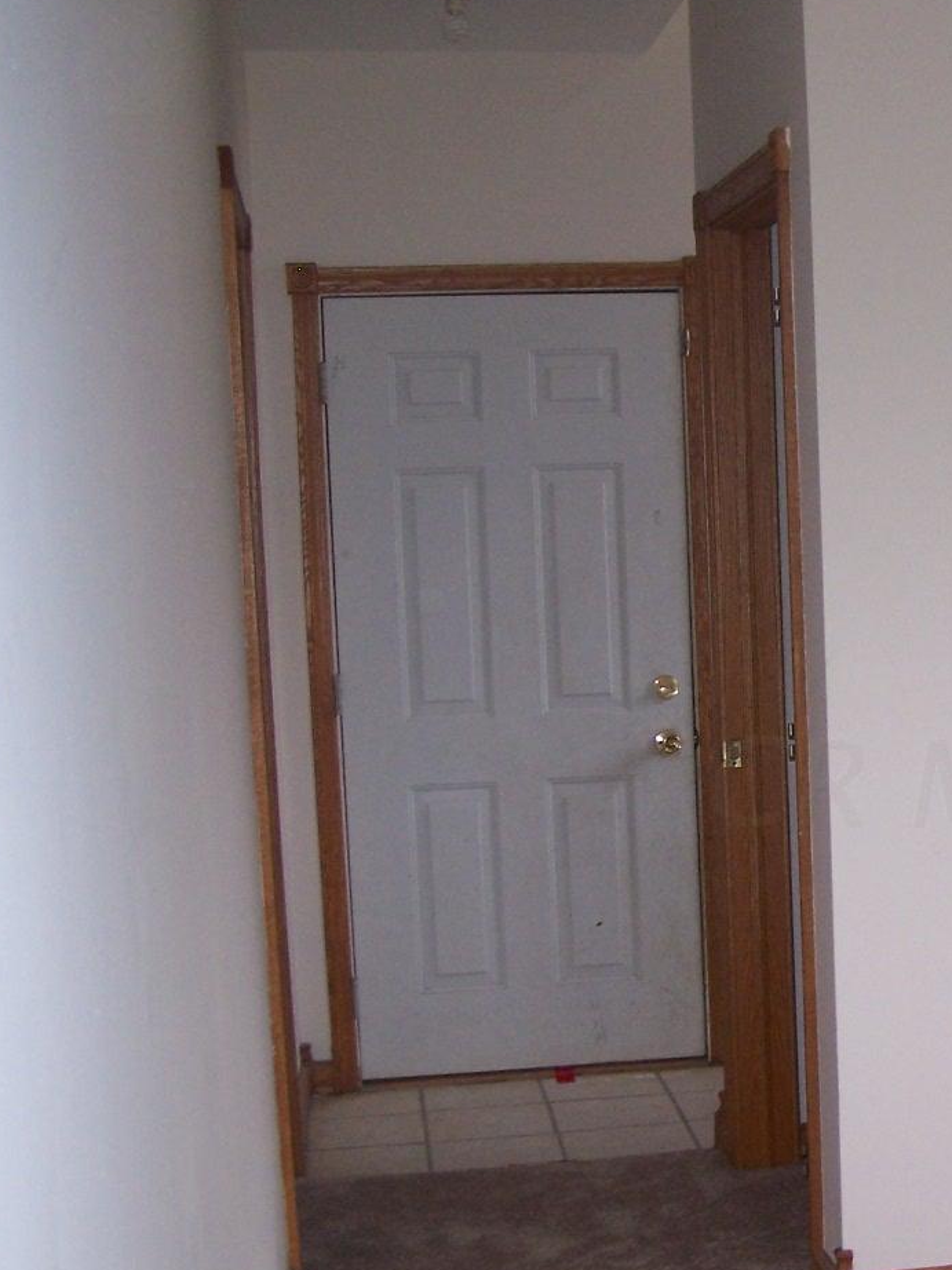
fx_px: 2348
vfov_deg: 30.2
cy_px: 781
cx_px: 924
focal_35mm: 64
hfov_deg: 22.2
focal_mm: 6.3
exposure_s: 1/60
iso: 140
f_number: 2.8
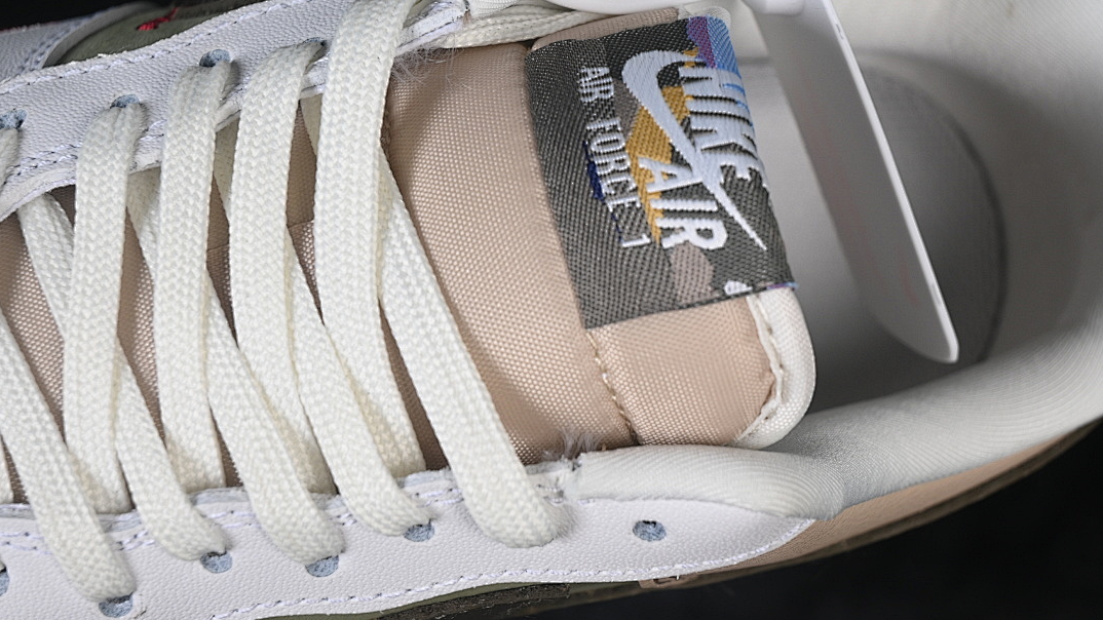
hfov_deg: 26.9
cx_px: 550
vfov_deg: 15.3
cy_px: 270
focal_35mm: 79
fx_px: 2310
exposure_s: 1/80
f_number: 7.1
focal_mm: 50
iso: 160
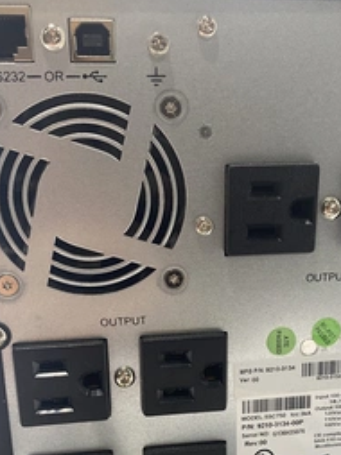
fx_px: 539
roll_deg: +0.8
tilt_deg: -15.5
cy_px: 319
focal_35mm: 41
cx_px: 187
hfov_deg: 35.1
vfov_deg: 44.8
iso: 160
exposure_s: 1/60
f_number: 1.8
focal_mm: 4.25
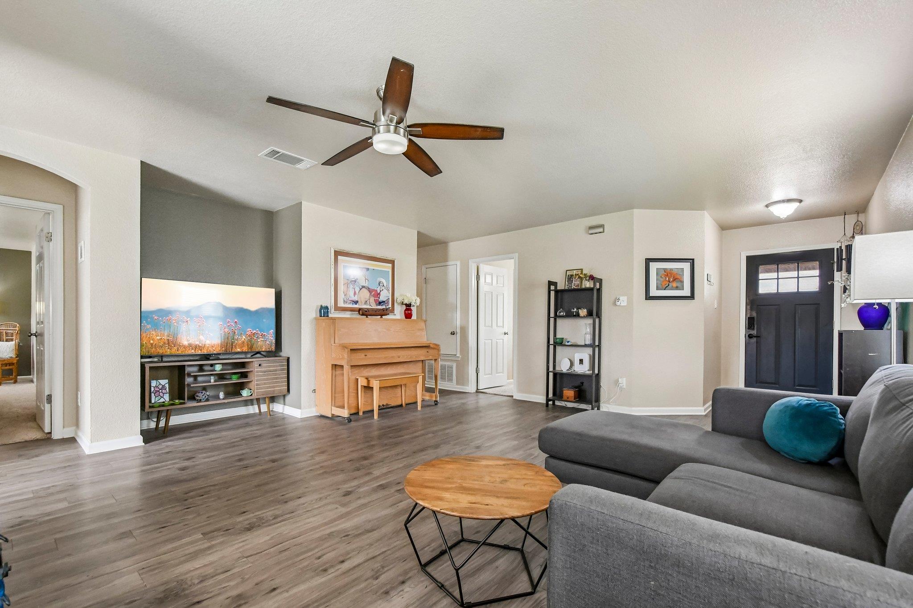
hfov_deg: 100.4
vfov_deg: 77.3
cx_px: 456
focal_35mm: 15
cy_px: 304
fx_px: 380
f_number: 8
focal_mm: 10
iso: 1400
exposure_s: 1/30
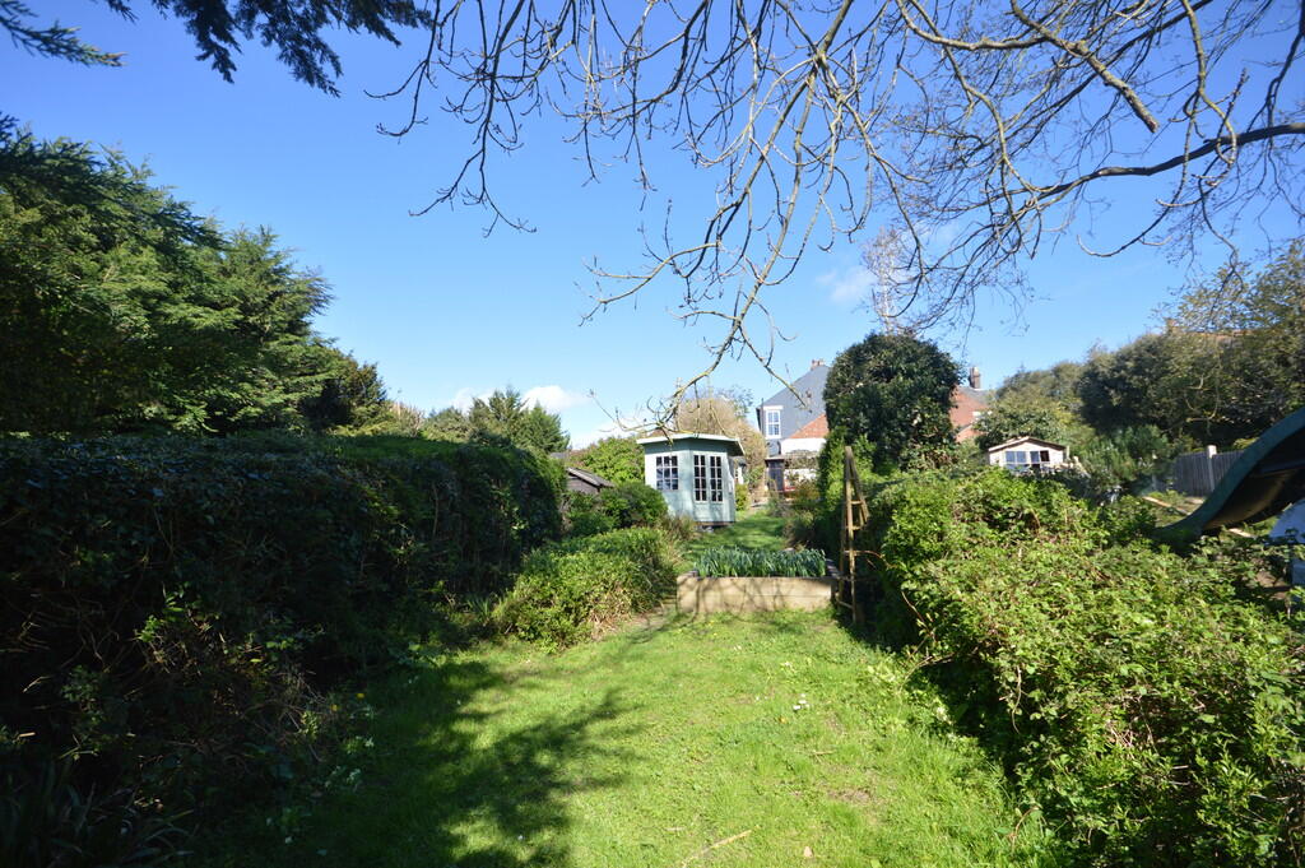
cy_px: 434
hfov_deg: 100.4
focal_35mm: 15
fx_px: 543
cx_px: 652
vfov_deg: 77.2
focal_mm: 10
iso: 100
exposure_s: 1/160
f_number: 6.3
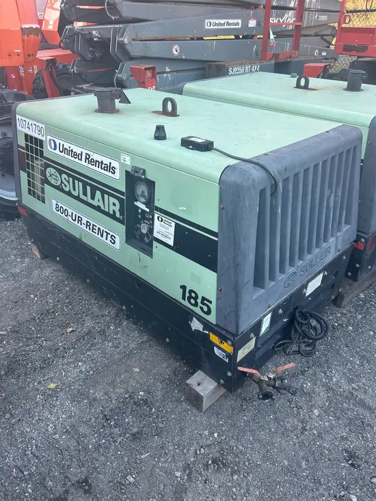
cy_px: 250
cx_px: 188
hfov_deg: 53.1
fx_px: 376
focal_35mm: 26
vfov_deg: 67.3
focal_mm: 5.7
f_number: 1.5
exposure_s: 1/121
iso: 50
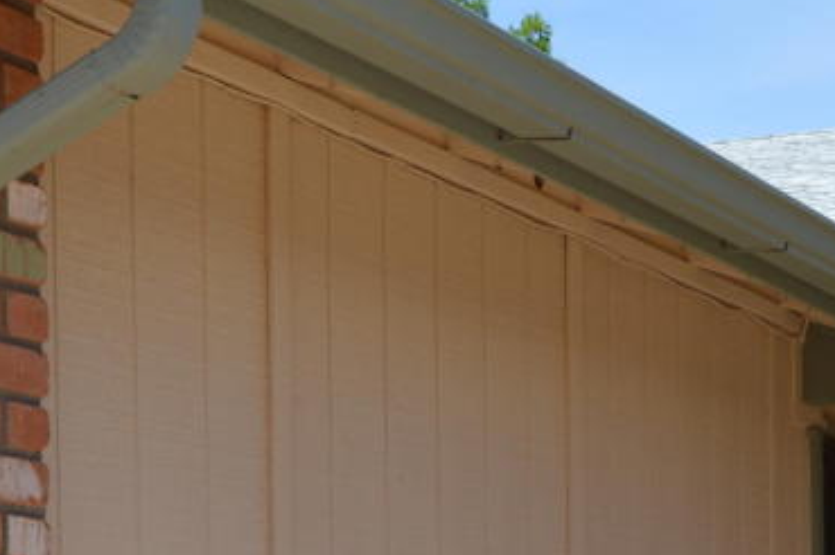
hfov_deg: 19.5
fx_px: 2387
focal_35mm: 103
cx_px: 755
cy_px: 812
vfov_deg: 12.6
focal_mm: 22
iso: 100
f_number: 8
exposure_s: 1/250
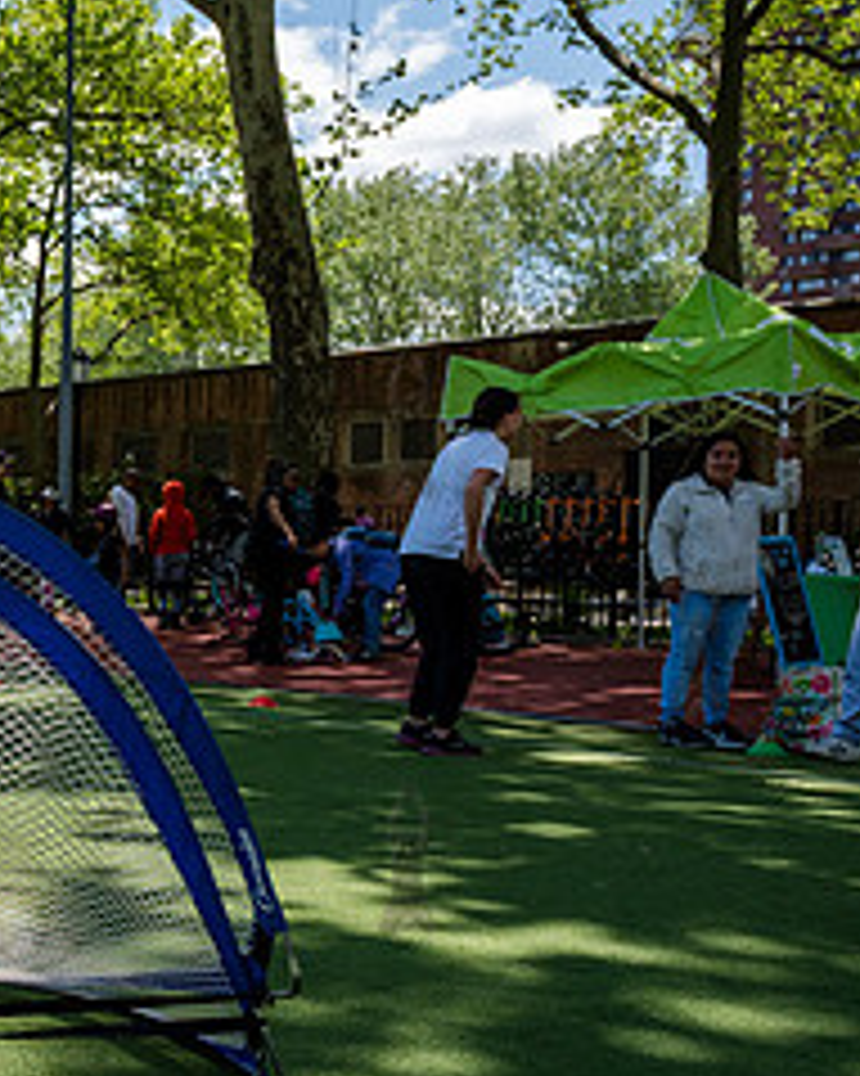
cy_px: 637
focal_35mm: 55
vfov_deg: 34.1
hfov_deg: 24.8
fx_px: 1751
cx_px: -179
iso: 200
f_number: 4.5
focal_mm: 24
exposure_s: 1/800
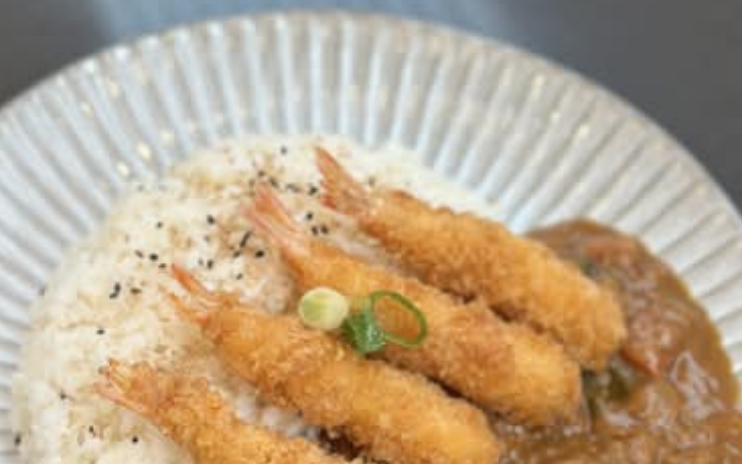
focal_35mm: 102
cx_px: 310
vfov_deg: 12.7
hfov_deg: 20.4
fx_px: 2063
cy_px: 439
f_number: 1.78
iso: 80
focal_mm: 6.86
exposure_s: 1/187
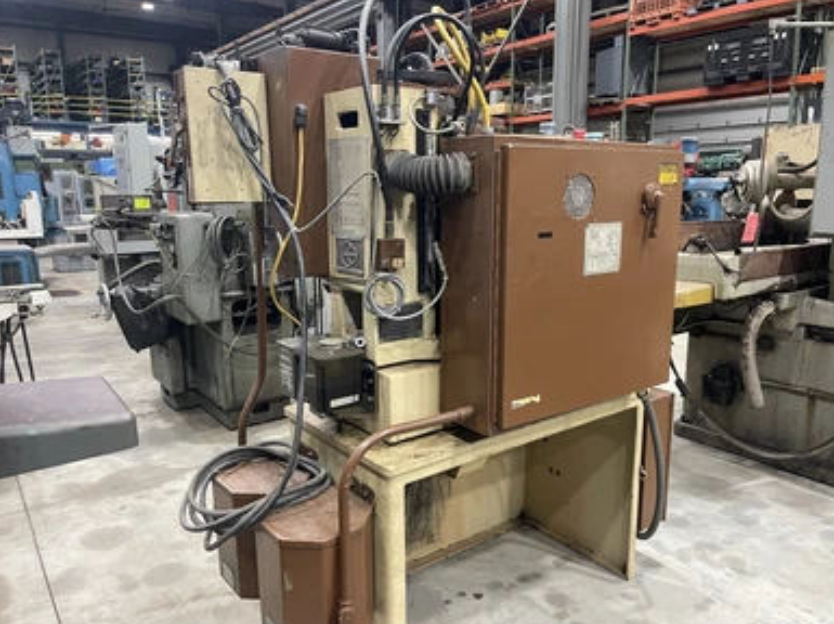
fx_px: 626
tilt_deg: -10.6
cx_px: 431
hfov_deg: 67.3
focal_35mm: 26
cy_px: 321
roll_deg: -0.1
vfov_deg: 53.0
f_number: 1.6
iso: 400
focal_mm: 5.1
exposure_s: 1/60
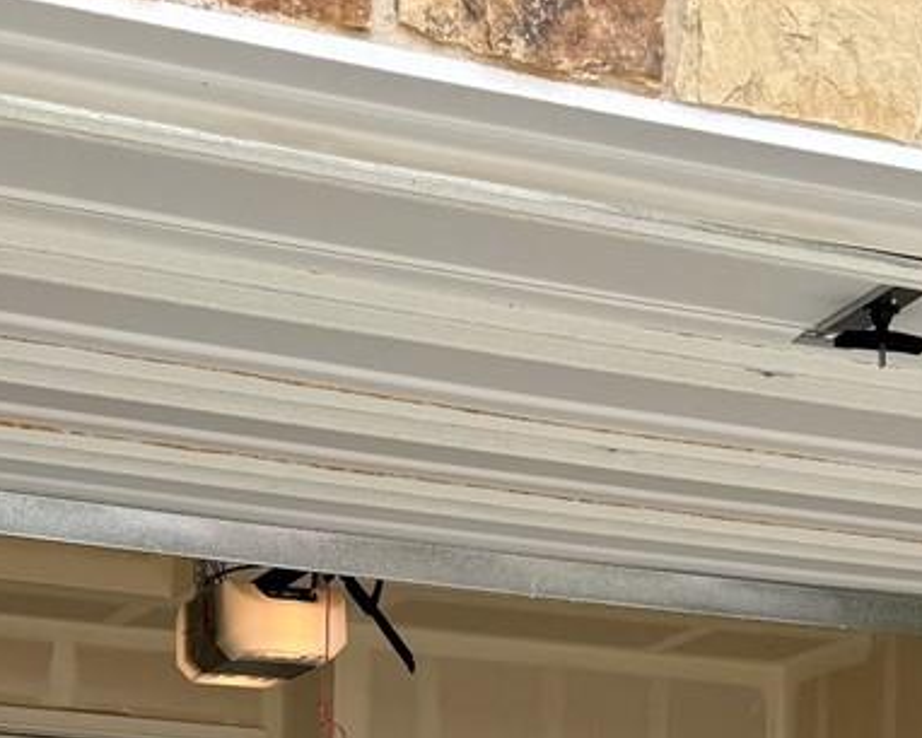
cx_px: 566
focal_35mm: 98
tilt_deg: -1.7
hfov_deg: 19.5
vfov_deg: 14.1
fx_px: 2676
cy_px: 1277
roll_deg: +0.9
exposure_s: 1/909
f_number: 1.78
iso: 80
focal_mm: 6.76
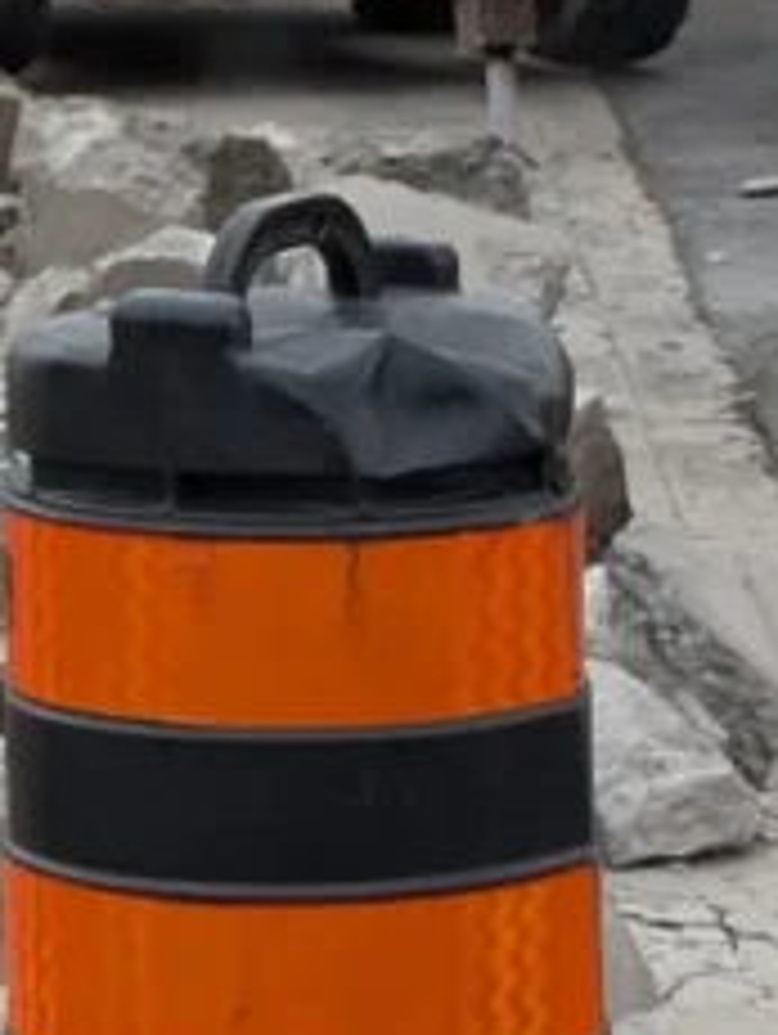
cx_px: 360
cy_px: 554
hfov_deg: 6.8
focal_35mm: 218
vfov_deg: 9.1
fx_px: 6521
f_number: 1.7
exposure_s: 1/1016
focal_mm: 4.53
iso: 45
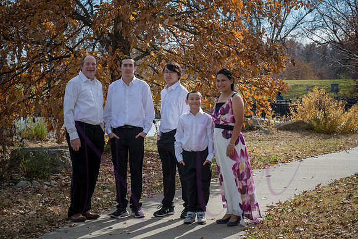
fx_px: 796
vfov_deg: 17.1
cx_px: 179
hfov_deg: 25.4
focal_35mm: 80
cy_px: 120
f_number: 9
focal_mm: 80
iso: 400
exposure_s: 1/640
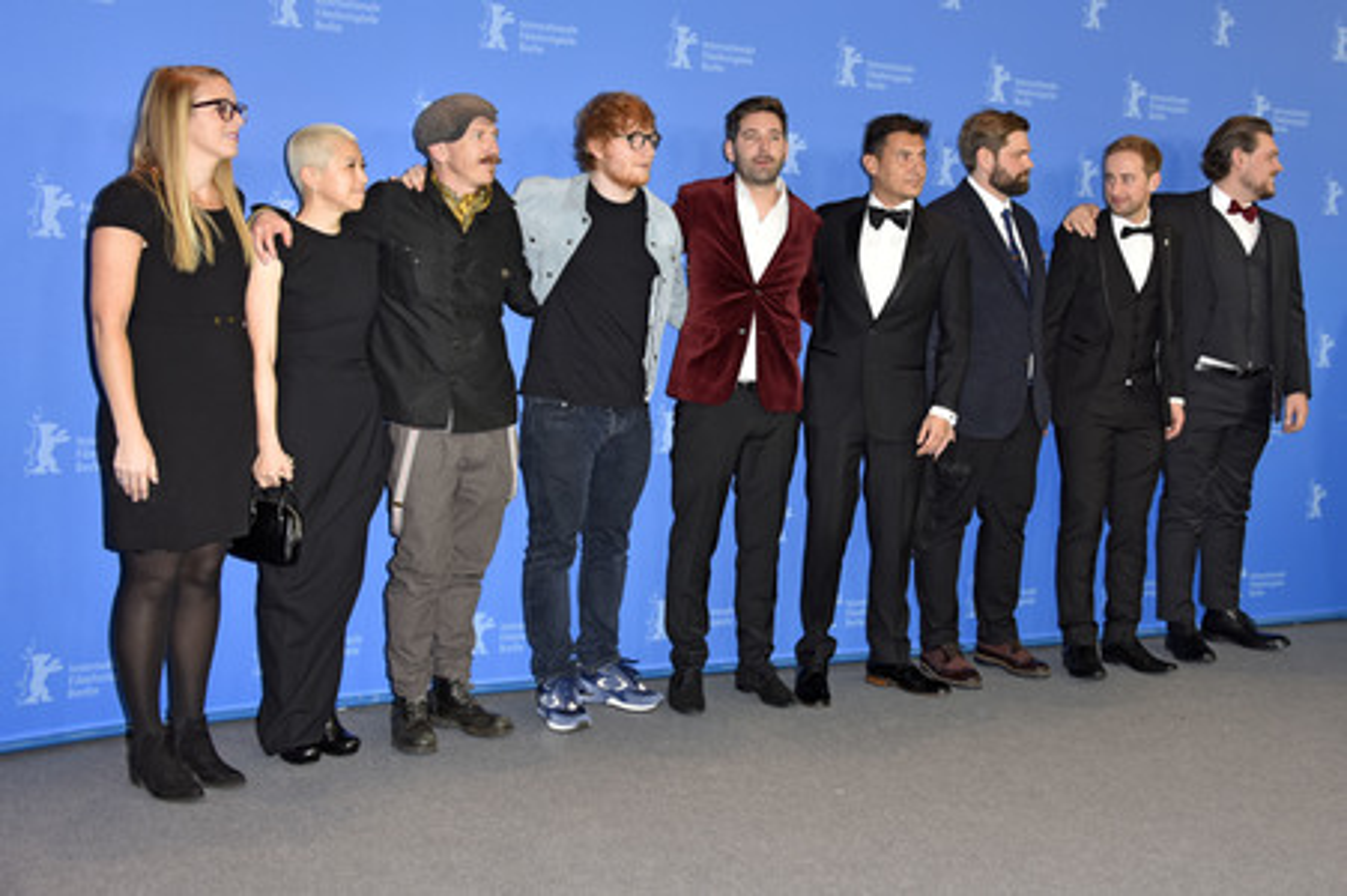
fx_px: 1309
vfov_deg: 37.8
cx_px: 674
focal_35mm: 35
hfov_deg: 54.5
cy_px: 448
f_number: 5
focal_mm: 35
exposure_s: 1/160
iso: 500
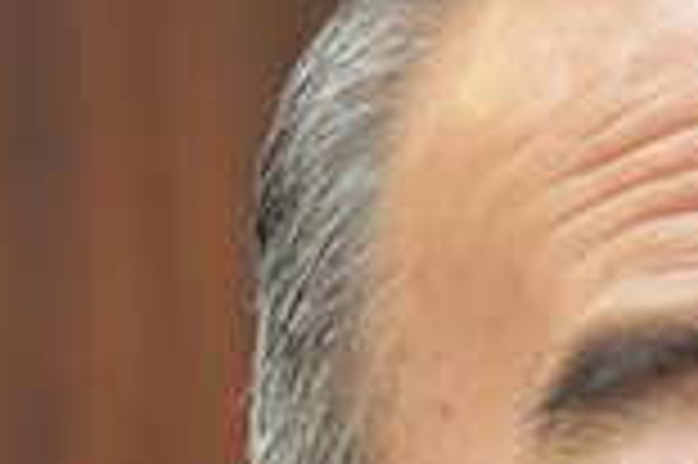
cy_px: 809
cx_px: 928
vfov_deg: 1.6
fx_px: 16870
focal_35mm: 871
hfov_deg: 2.4
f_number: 5.3
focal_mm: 90
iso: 800
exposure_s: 1/60
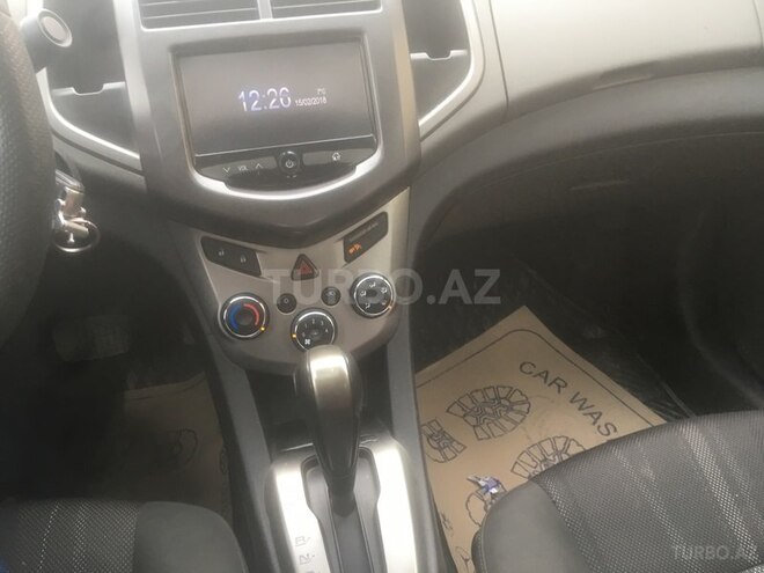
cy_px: 286
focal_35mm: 29
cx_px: 382
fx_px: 640
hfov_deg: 61.7
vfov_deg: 48.2
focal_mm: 4.15
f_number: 2.2
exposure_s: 1/33
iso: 25
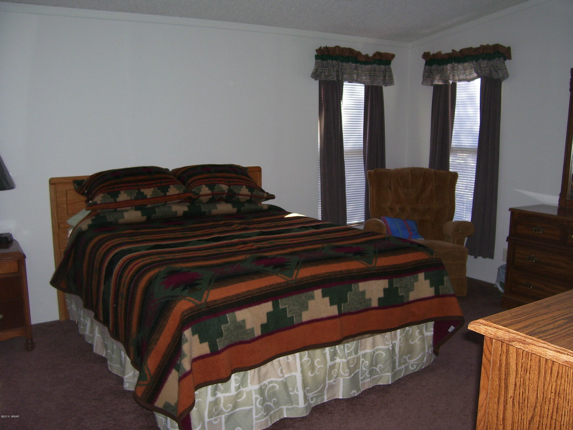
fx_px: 563
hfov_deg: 54.0
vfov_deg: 41.8
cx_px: 286
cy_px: 215
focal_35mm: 34
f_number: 2.7
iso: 80
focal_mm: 5.6
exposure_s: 1/60
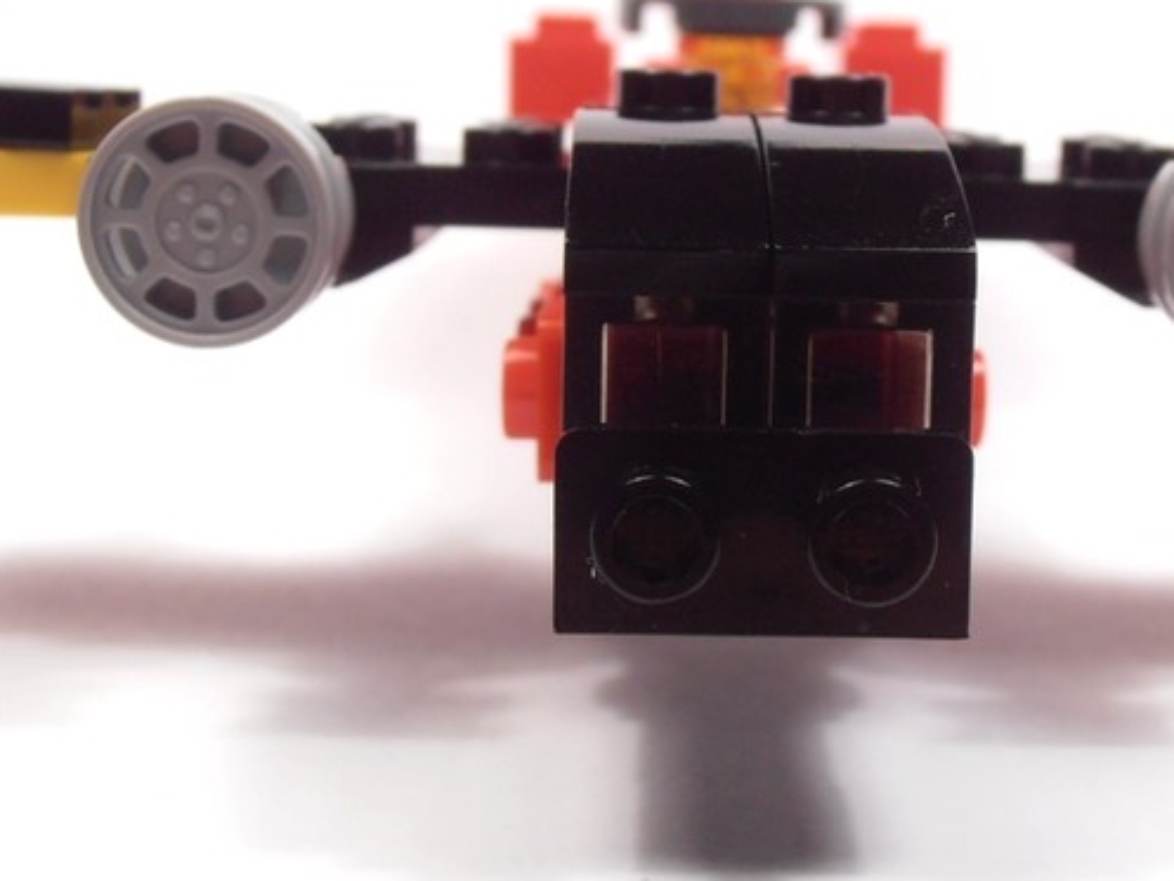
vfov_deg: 21.9
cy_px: 311
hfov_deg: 28.8
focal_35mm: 67
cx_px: 763
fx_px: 2273
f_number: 3.9
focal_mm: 6.61
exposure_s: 1/50
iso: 80
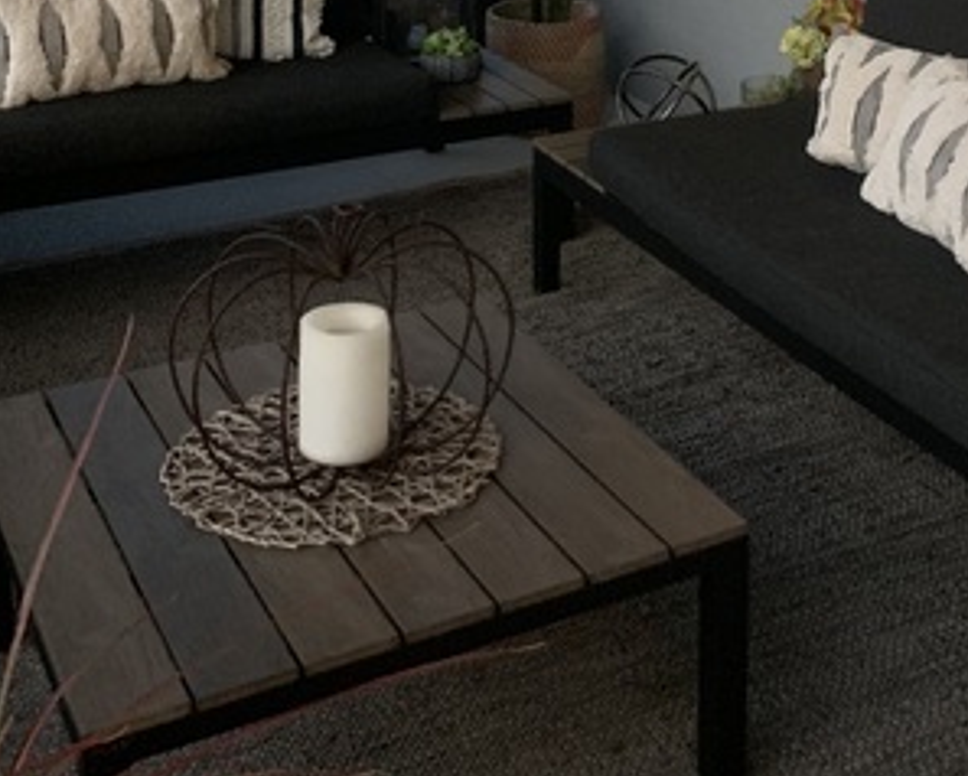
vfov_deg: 25.0
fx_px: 1634
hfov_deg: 32.7
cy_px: -64
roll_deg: -2.3
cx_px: 652
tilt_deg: -10.9
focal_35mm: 57
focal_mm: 4.25
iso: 640
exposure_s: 1/30
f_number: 1.8
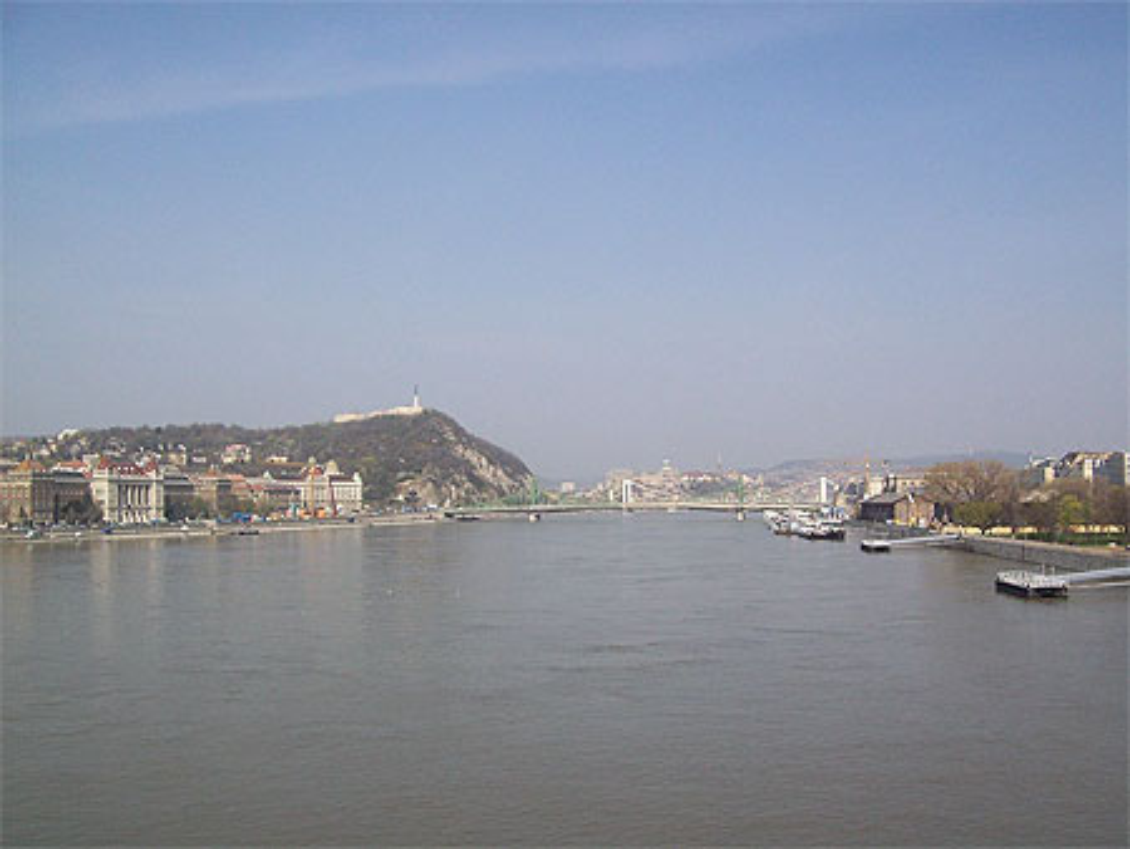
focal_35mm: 36
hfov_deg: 51.3
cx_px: 565
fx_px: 1176
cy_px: 424
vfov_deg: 39.7
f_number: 4.8
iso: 80
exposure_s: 1/678
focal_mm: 6
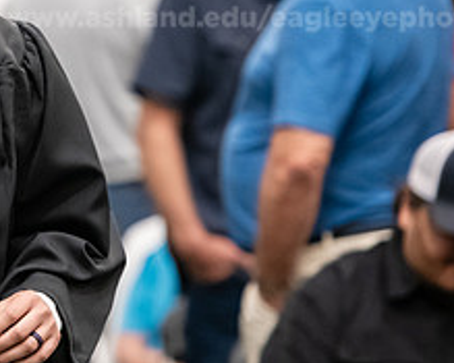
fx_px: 5520
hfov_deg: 4.7
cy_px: 61
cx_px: -87
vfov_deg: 3.8
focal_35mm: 411
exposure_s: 1/200
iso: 3200
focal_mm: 165
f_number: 3.2
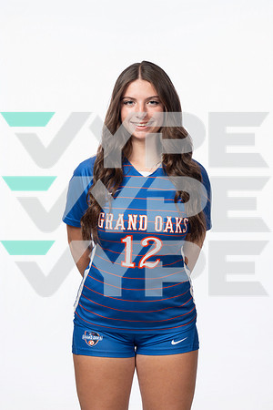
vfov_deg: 31.4
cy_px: 205
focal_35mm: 64
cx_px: 136
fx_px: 728
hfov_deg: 21.2
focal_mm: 64
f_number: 8
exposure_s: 1/250
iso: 800
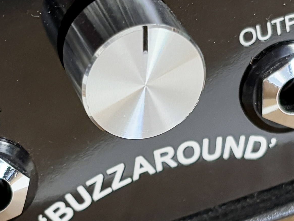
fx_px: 1087
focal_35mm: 128
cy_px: 144
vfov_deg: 11.6
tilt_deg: -49.7
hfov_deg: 15.4
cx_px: 139
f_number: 1.6
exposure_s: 1/50
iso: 500
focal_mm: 5.96
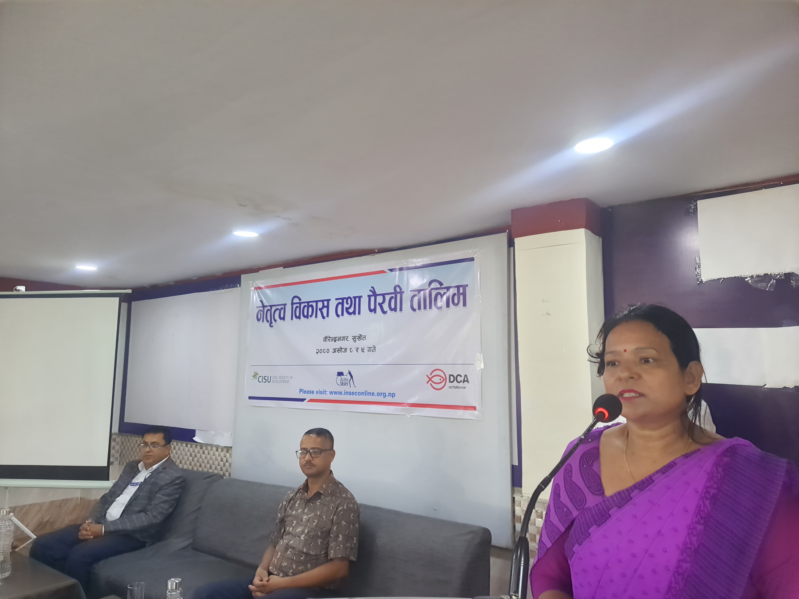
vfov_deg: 56.8
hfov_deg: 71.6
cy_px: 300
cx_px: 400
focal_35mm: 24
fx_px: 554
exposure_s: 1/50
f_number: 1.8
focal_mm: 5.23
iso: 500
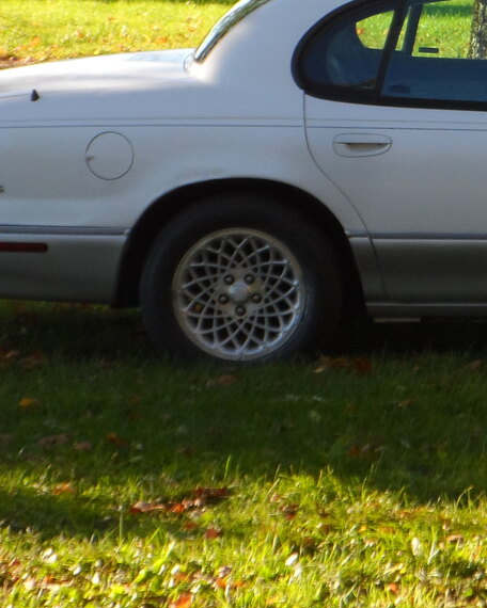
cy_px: 154
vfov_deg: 5.9
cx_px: 658
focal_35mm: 329
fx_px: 5927
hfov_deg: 4.7
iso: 80
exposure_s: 1/125
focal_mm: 19.5
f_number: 4.6
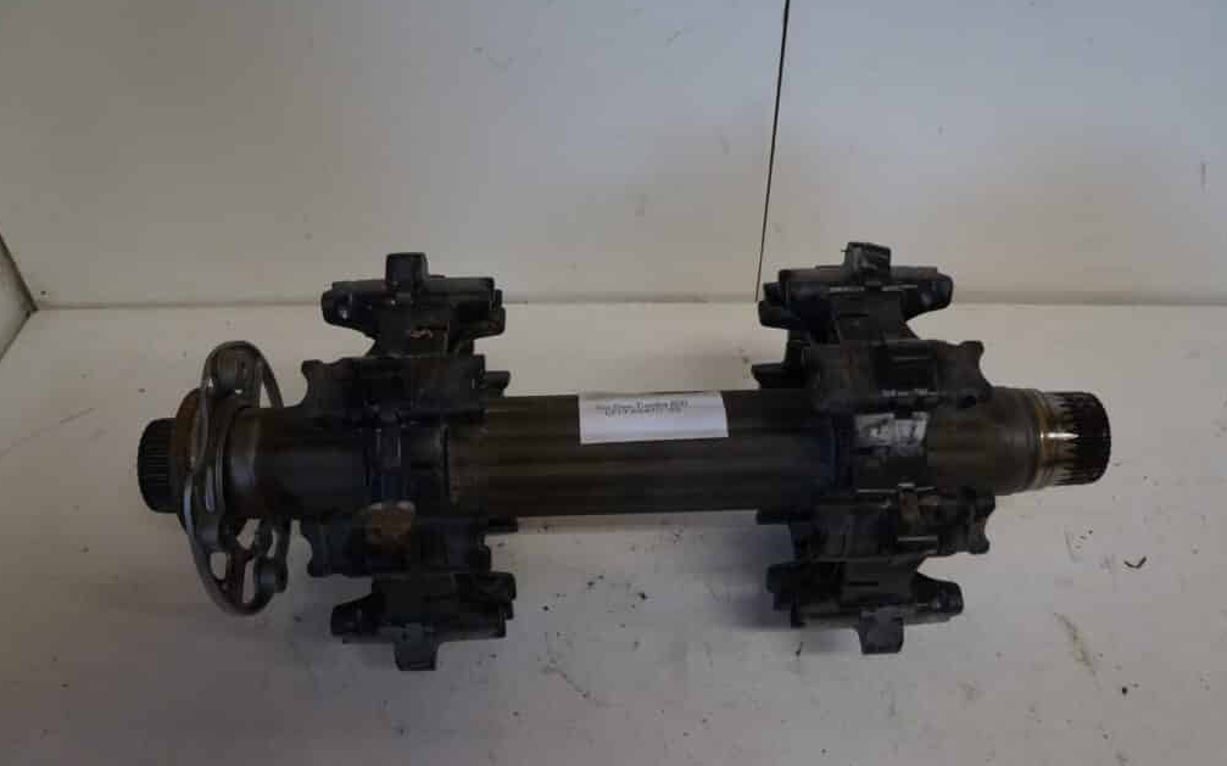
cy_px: 405
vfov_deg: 44.5
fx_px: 936
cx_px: 606
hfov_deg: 66.5
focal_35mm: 28
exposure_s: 1/60
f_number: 5.6
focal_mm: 18
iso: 1000
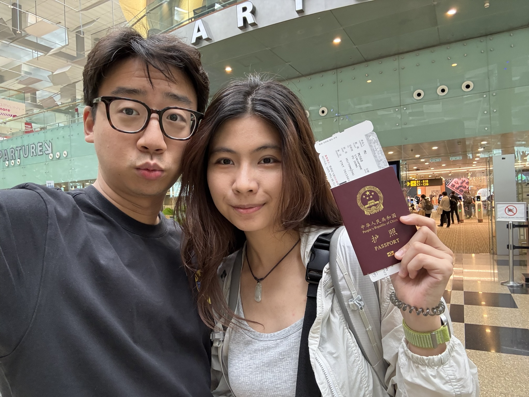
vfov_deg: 58.9
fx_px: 351
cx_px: 264
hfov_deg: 73.9
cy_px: 198
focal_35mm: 23
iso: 200
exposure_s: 1/50
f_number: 1.9
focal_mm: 2.69
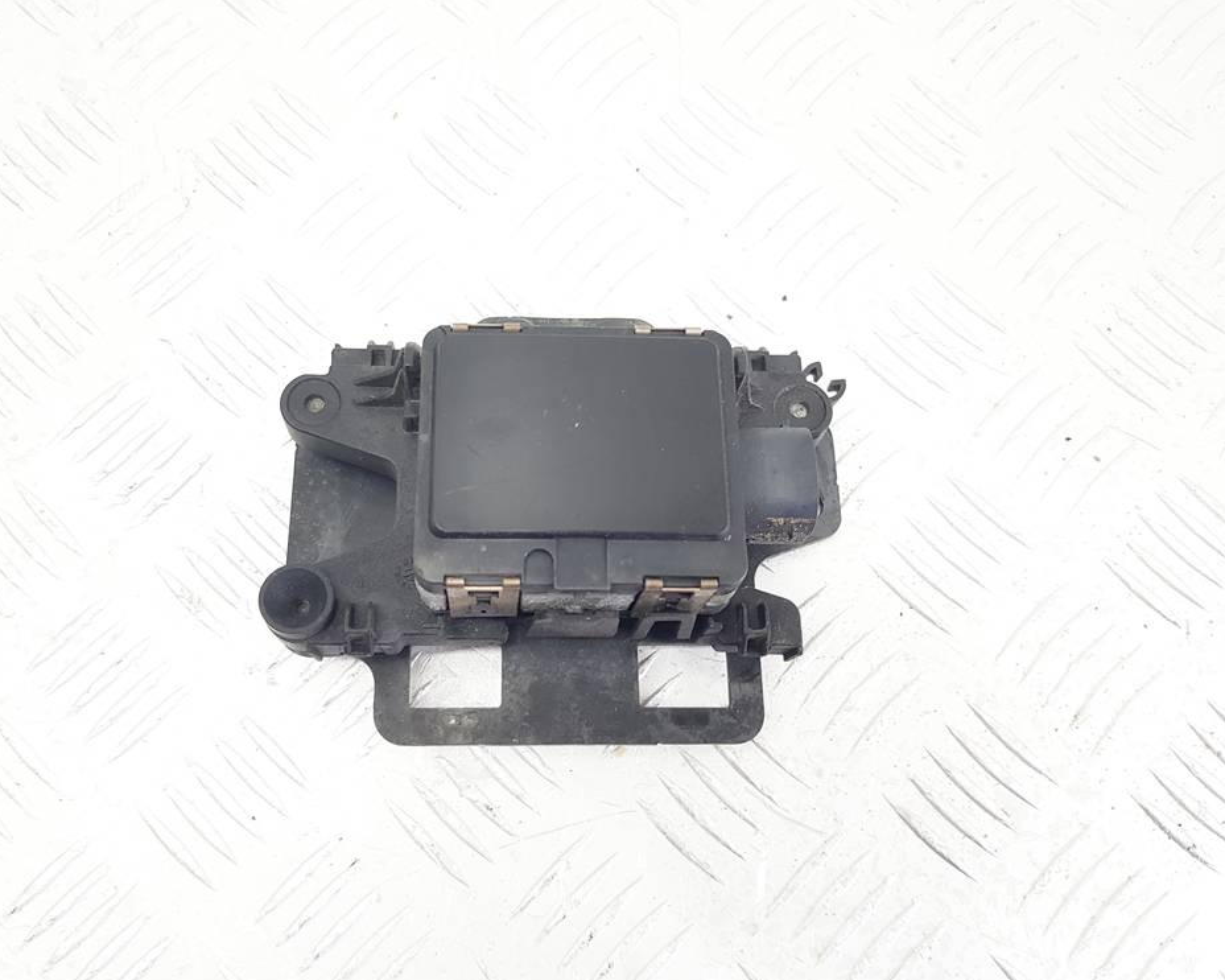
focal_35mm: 28
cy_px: 482
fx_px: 1015
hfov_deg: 62.1
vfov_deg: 51.5
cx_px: 562
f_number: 1.7
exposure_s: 1/50
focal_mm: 4.2
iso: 64
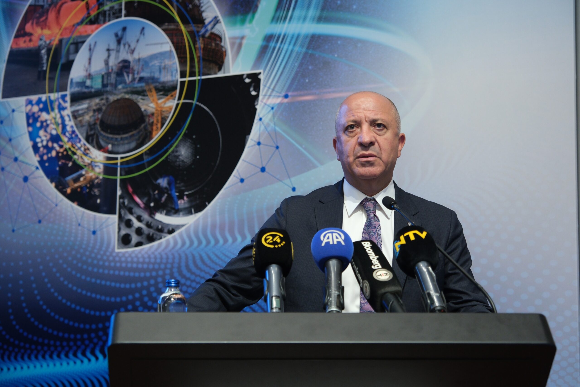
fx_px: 999
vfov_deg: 21.9
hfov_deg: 32.4
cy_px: 194
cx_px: 290
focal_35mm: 62
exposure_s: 1/80
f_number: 2.8
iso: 1250
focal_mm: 41.4
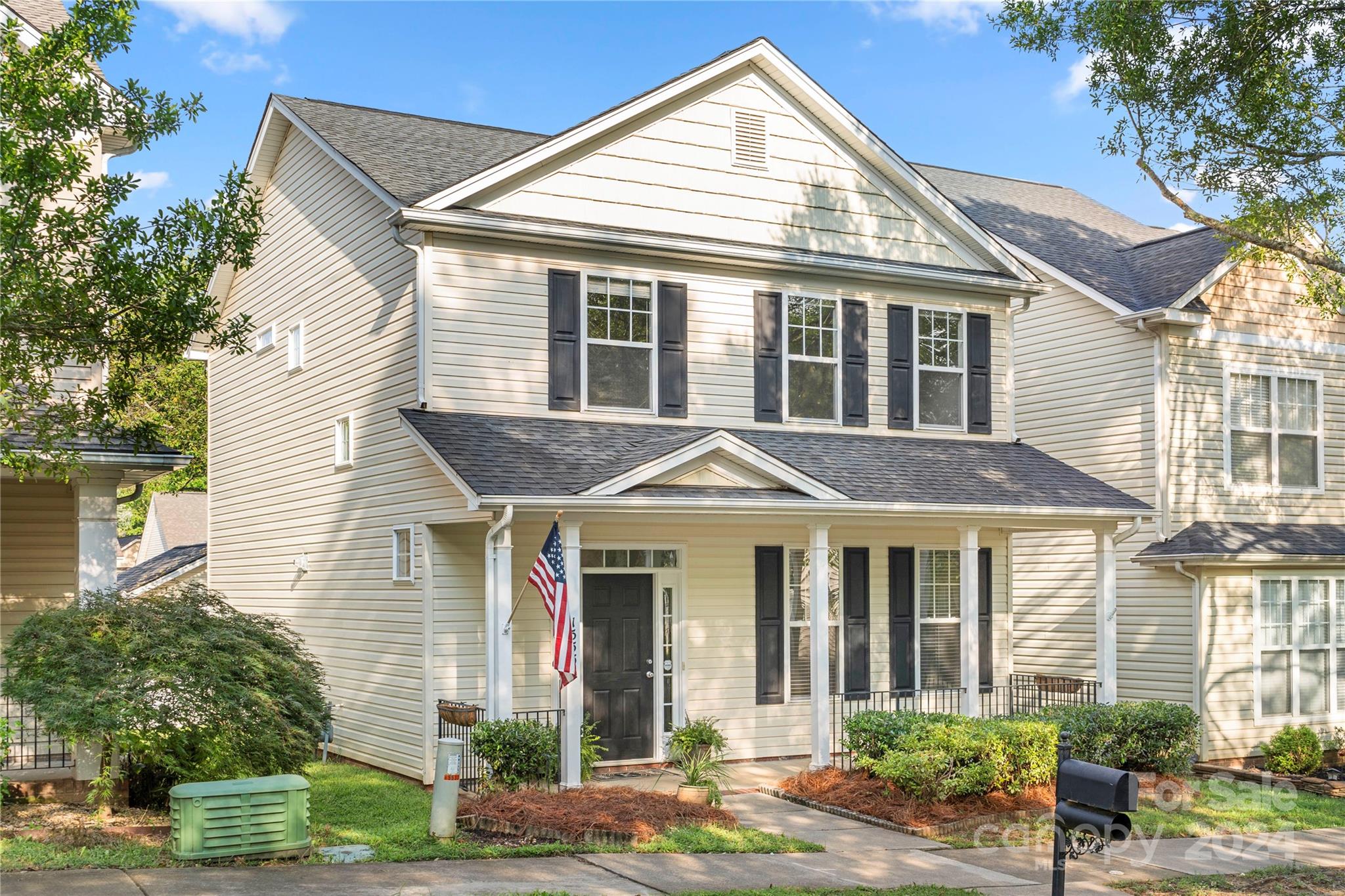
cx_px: 672
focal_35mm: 39
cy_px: 448
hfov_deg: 49.6
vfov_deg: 34.2
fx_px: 1457
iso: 100
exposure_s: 1/100
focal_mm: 39
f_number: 7.1
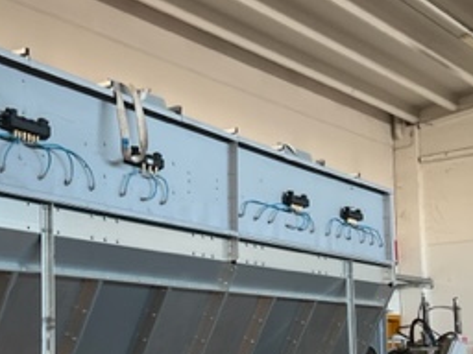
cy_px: 262
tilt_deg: +4.8
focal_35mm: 65
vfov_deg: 22.4
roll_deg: +0.7
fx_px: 888
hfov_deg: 29.5
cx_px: 139
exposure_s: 1/100
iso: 100
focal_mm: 5.7
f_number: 1.5
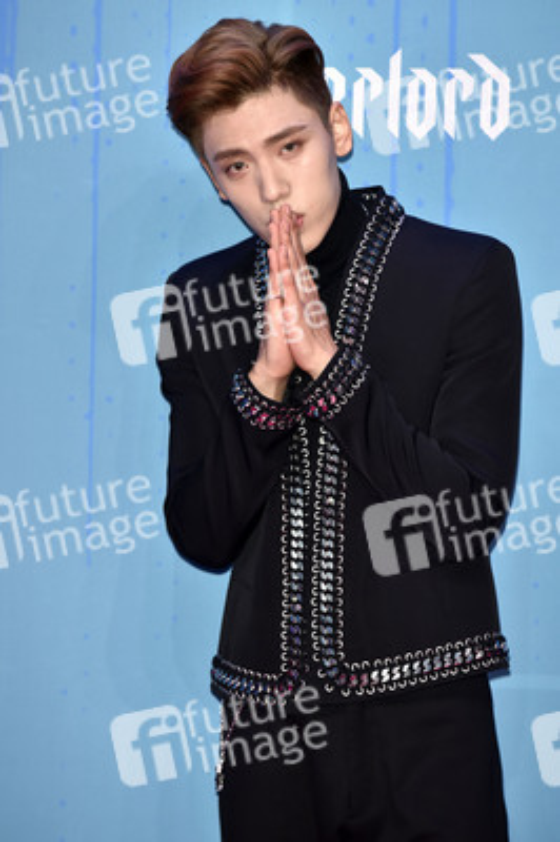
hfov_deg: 6.9
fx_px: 4674
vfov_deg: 10.3
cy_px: 421
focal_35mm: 200
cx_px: 280
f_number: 4.5
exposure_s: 1/400
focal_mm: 200
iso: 2000
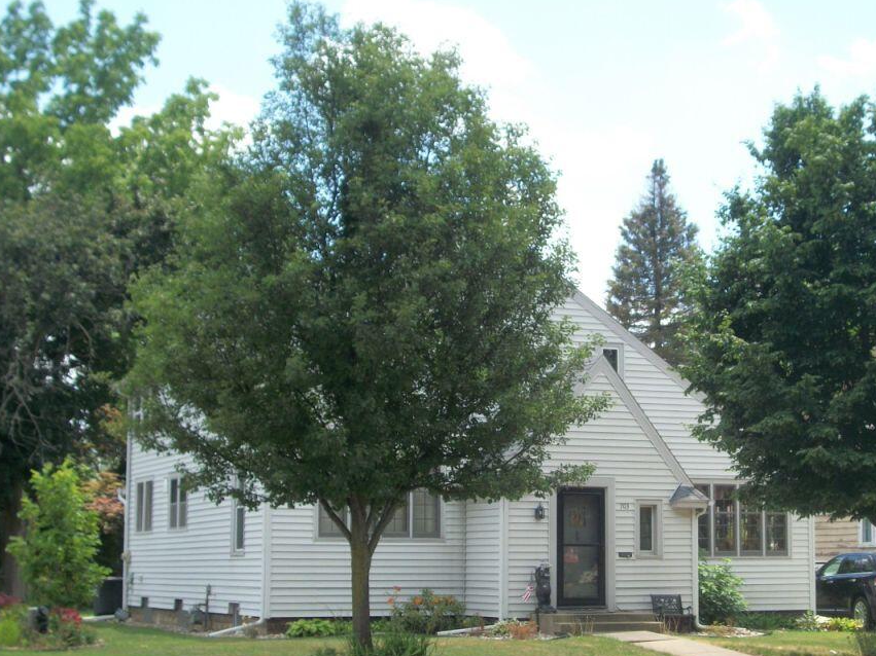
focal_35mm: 65
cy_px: 391
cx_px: 517
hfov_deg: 29.8
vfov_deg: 22.6
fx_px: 1645
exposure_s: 1/400
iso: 80
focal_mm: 9.7
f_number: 4
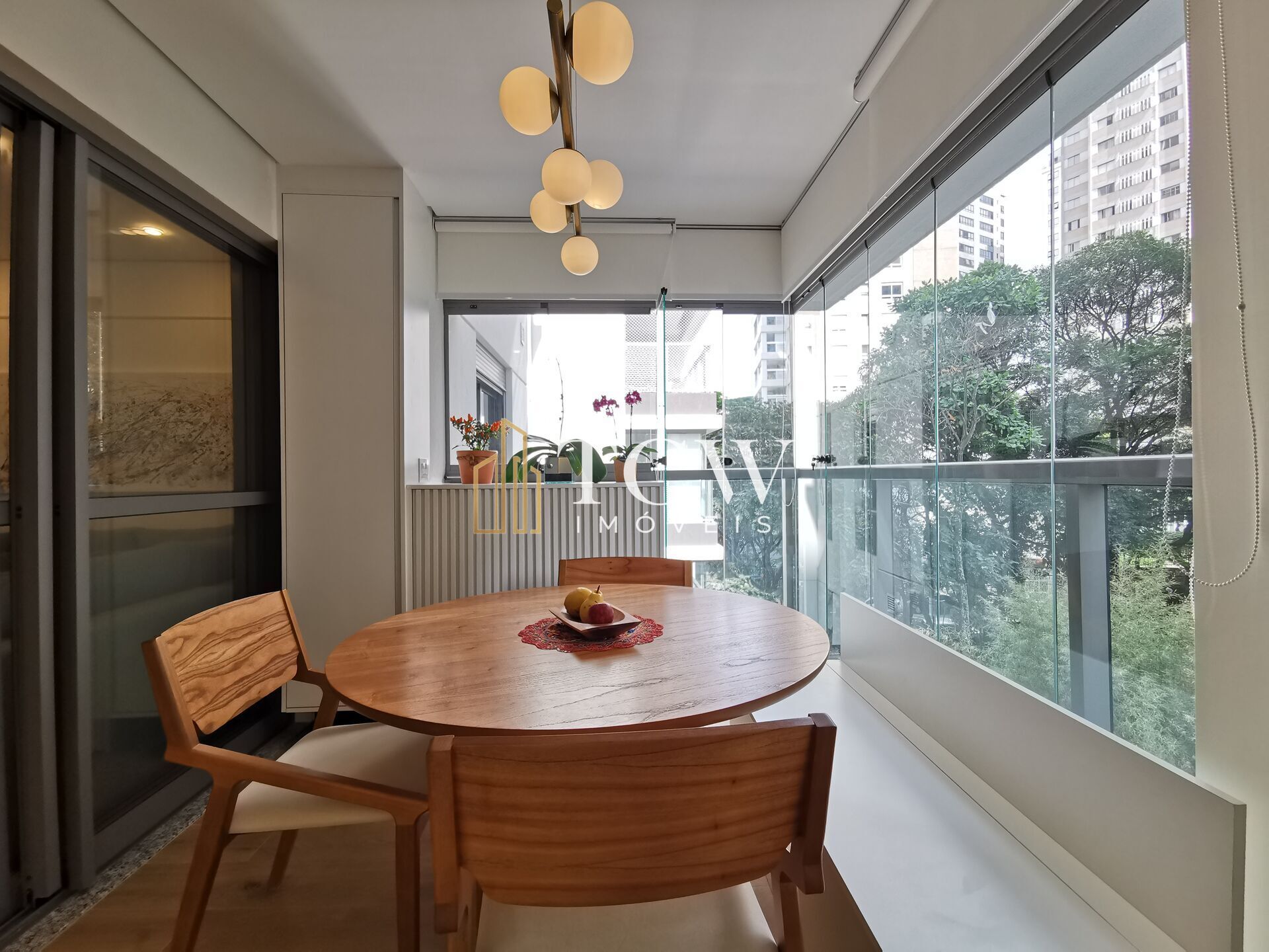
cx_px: 634
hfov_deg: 94.5
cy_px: 476
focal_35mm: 16
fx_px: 587
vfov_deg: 78.1
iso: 80
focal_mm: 2.35
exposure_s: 1/120
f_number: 2.2
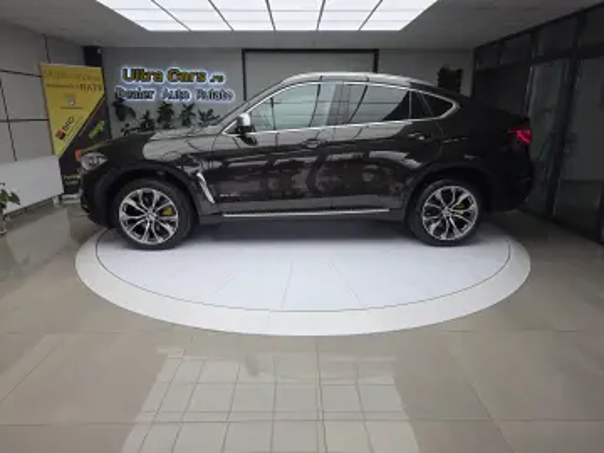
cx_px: 302
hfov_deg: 73.9
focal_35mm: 23
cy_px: 226
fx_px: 401
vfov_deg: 58.9
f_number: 1.7
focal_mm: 6.25
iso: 12
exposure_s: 1/101
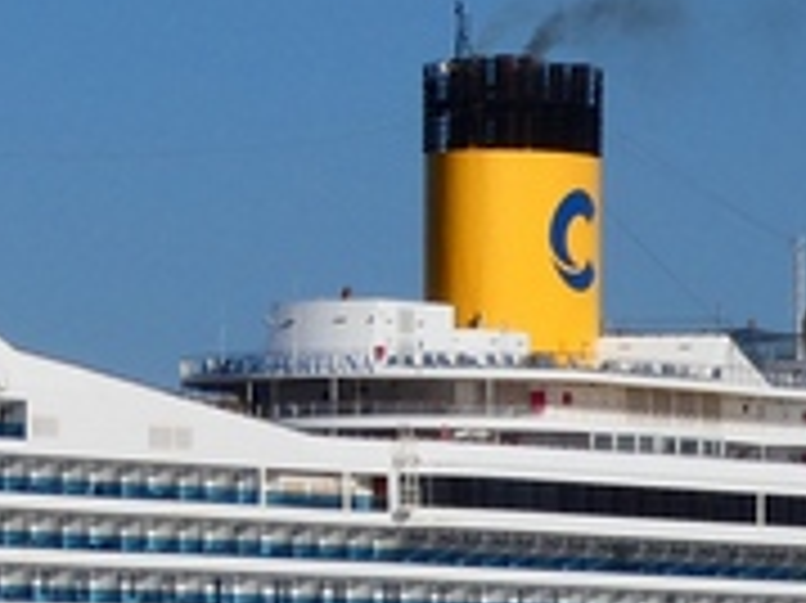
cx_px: -153
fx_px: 10192
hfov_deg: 4.5
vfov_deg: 3.4
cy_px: 441
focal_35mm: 438
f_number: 6.3
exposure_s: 1/1000
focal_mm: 17.5
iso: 80
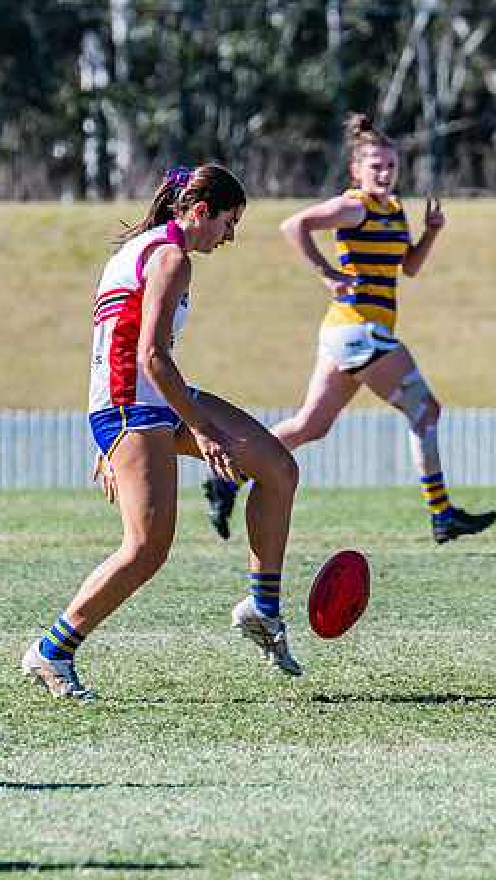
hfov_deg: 1.8
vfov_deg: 3.2
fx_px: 15639
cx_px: 279
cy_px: 438
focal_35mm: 670
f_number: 9
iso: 800
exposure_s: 1/1600
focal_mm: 420
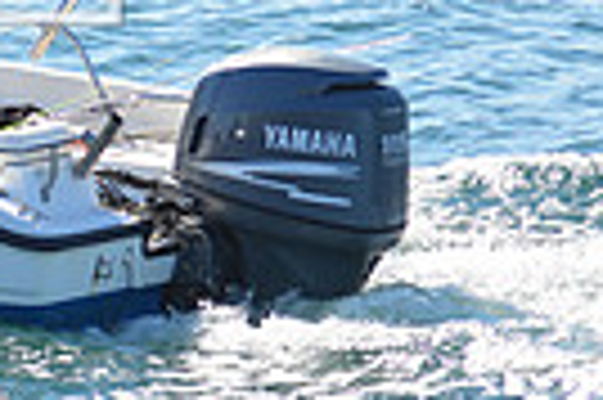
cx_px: -522
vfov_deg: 2.5
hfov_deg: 3.7
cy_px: -121
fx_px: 9335
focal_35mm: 558
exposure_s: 1/250
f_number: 8
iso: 100
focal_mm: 86
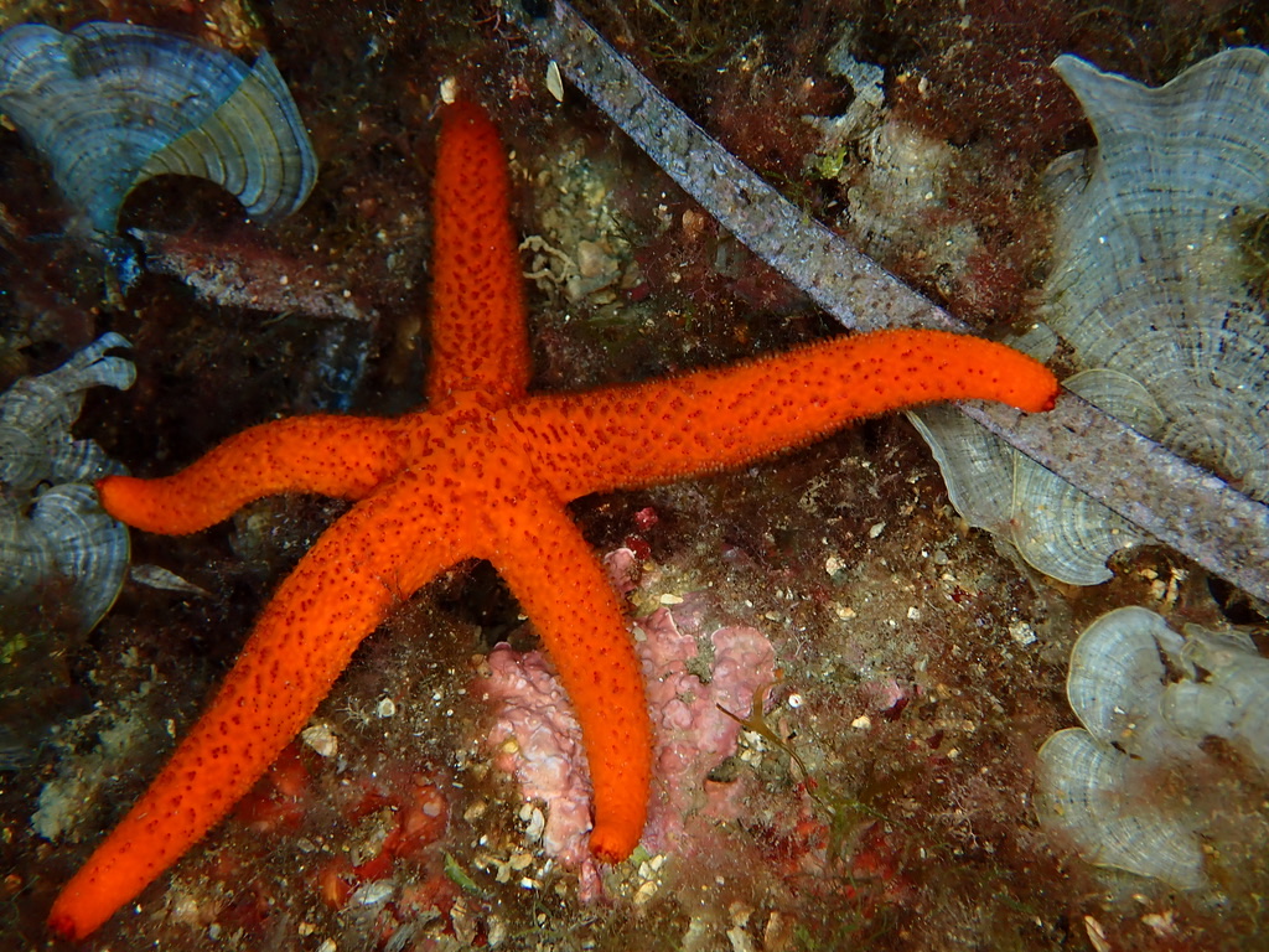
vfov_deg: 44.2
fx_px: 1173
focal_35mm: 32
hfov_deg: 56.8
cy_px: 476
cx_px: 634
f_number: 3.2
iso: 100
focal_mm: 5.79
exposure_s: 1/160
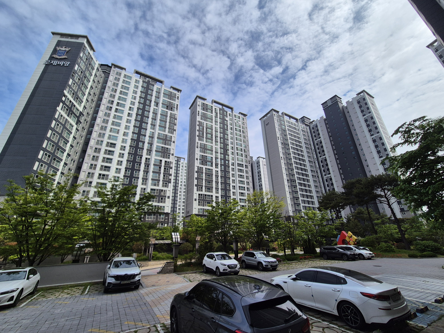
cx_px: 222
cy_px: 166
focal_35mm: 13
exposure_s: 1/3536
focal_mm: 2.2
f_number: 2.2
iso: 50
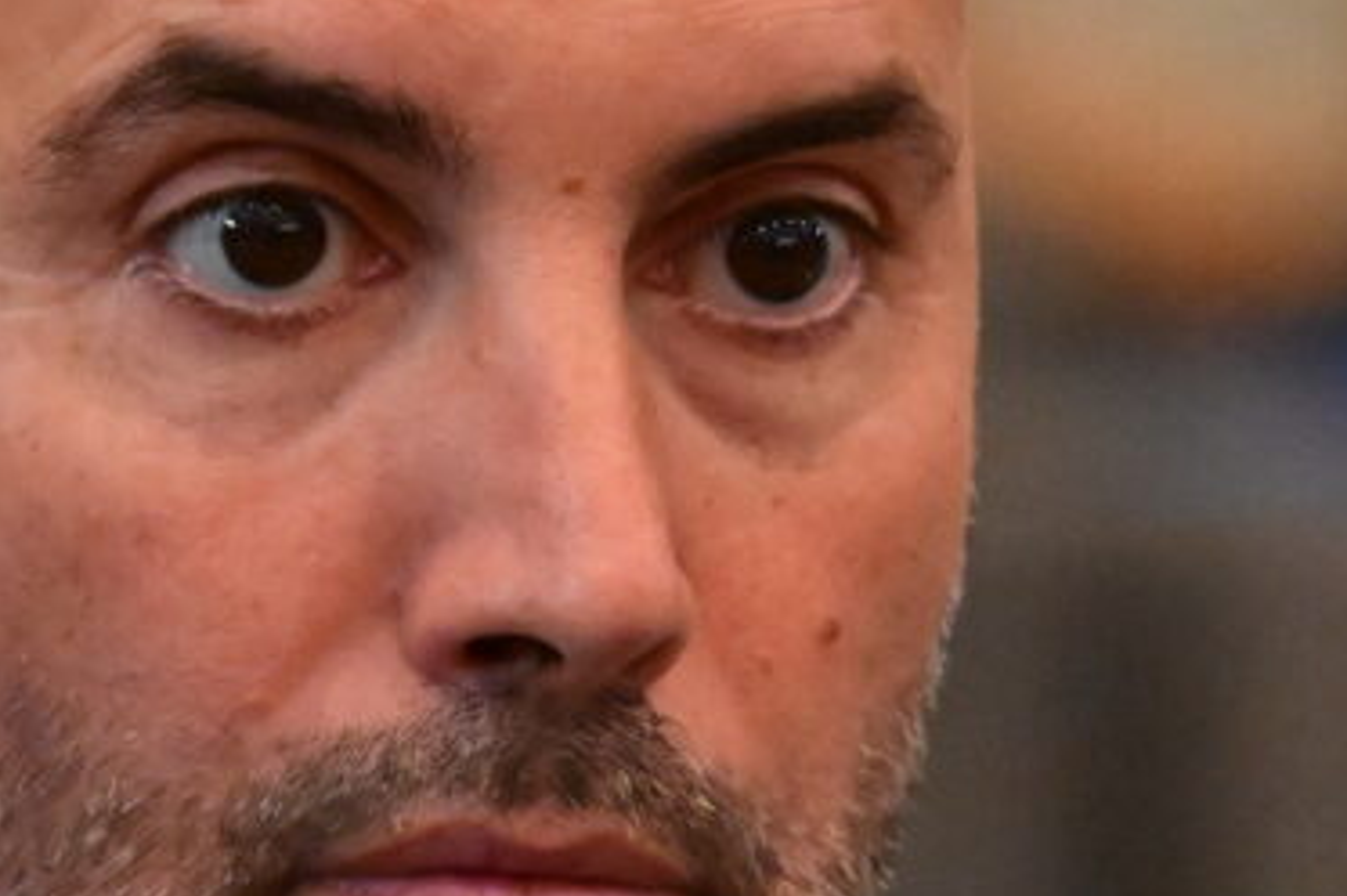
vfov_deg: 1.4
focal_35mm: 966
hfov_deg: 2.1
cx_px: 311
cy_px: 365
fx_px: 36112
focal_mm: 200
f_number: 4.5
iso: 8000
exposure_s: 1/400
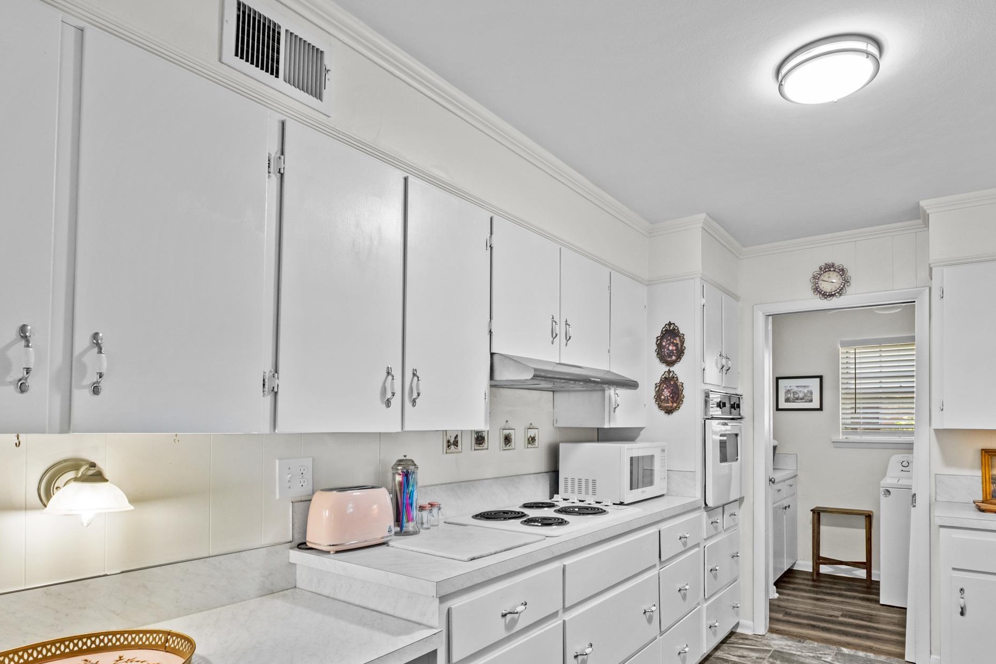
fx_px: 553
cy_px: 416
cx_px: 539
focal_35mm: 20
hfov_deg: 83.8
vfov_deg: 61.1
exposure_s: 1/1.67
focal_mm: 10
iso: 400
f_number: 7.1
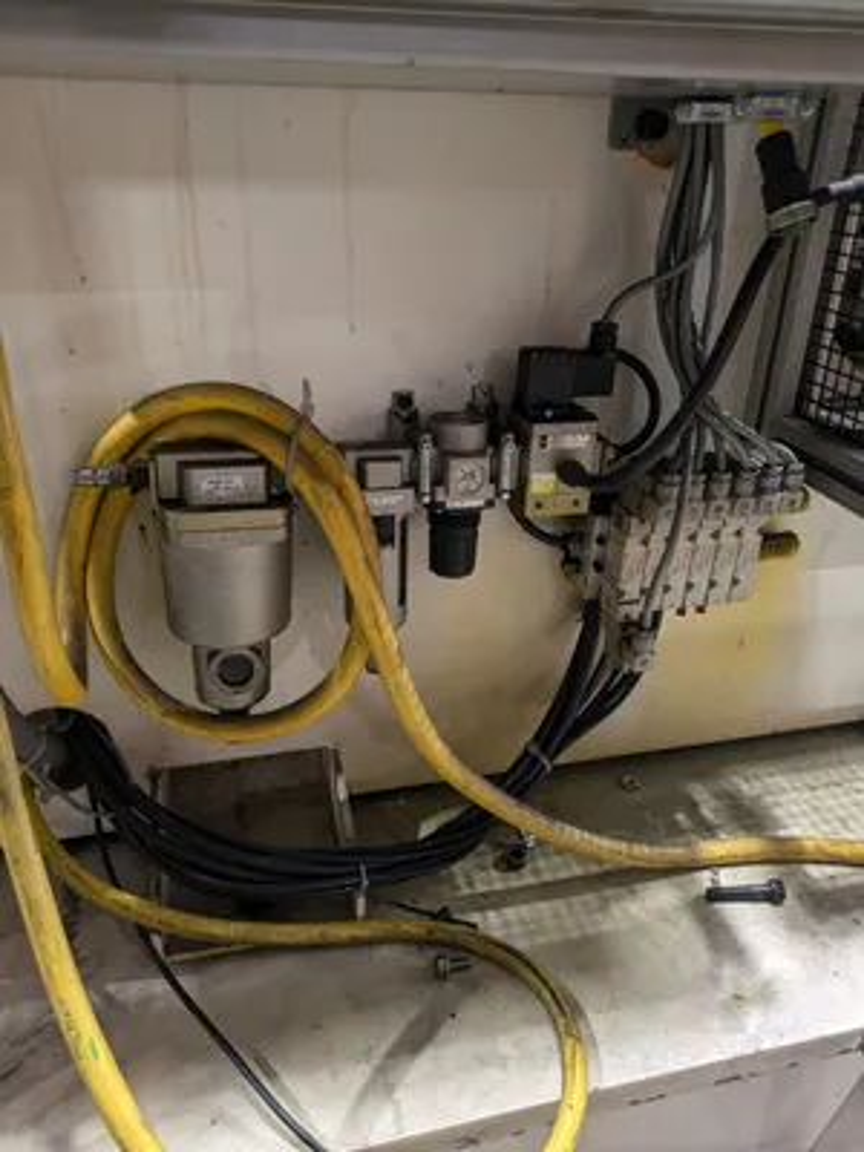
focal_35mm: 25
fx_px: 832
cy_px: 576
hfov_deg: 54.9
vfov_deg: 69.4
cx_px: 432
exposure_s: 1/40
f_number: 1.89
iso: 264
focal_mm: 5.43
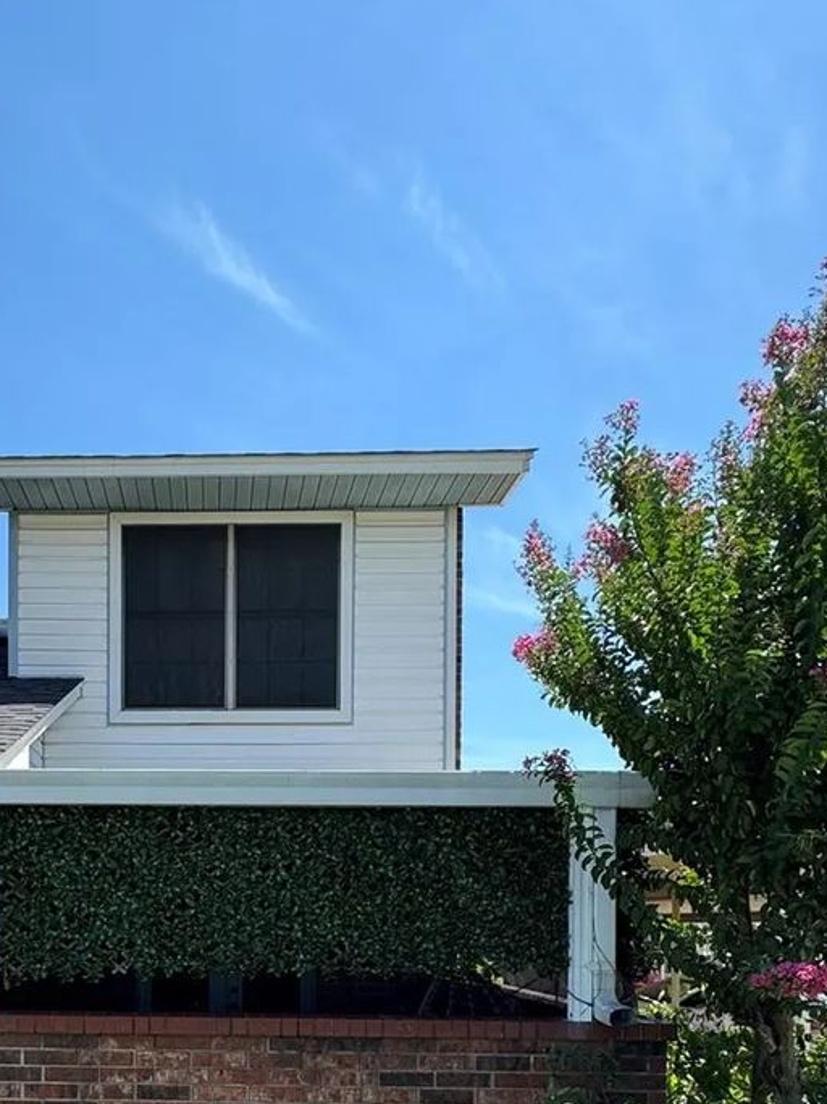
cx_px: 191
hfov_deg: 47.6
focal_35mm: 28
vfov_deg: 57.1
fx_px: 892
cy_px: 932
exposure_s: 1/763
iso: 40
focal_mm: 2.22
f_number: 2.2
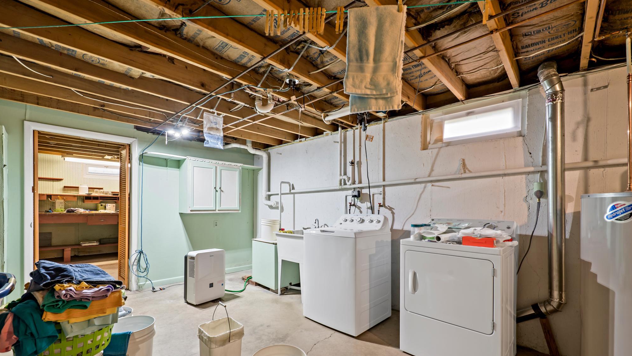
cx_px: 310
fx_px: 251
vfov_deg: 70.2
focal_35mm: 15
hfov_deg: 103.0
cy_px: 200
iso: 320
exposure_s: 1/1.67
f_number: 9
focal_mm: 14
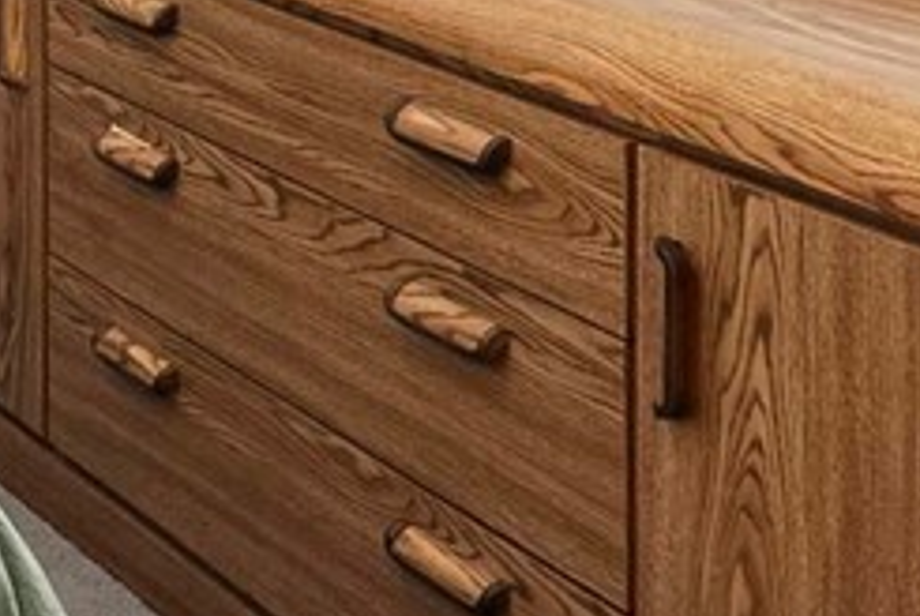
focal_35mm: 90
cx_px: -1256
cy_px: -477
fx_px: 2303
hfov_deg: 14.8
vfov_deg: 13.7
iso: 1000
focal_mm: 13
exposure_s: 1/3
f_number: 7.1
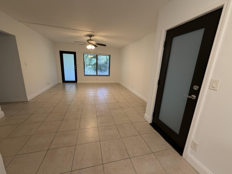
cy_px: 87
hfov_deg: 102.1
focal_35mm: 14
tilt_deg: -12.8
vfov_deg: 85.7
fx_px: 94
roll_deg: -3.0
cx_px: 116
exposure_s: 1/60
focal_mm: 2.22
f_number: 2.2
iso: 250
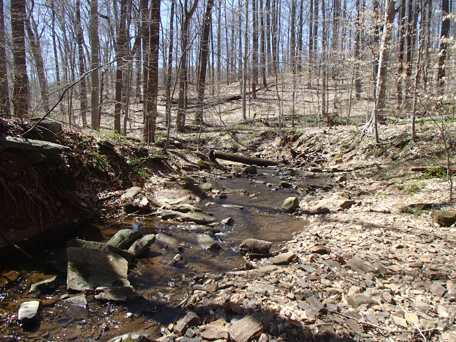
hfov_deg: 63.4
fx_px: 369
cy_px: 171
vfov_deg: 49.7
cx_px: 228
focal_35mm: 28
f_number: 3.9
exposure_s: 1/320
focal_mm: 5
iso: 100
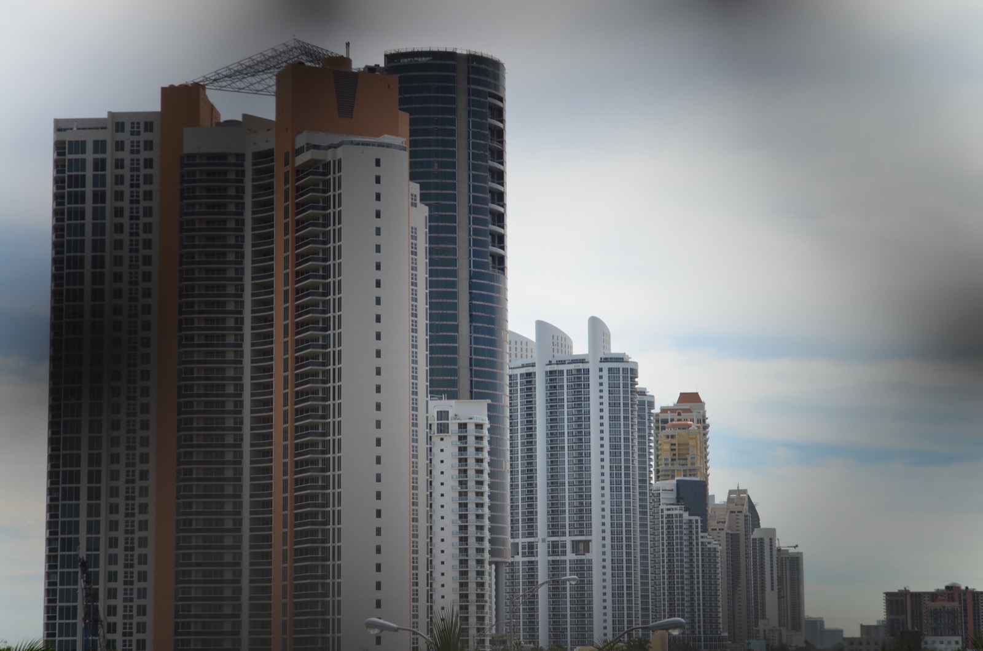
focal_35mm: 82
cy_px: 326
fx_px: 2248
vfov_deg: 16.5
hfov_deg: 24.7
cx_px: 492
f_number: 8
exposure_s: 1/250
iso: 110
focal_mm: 55
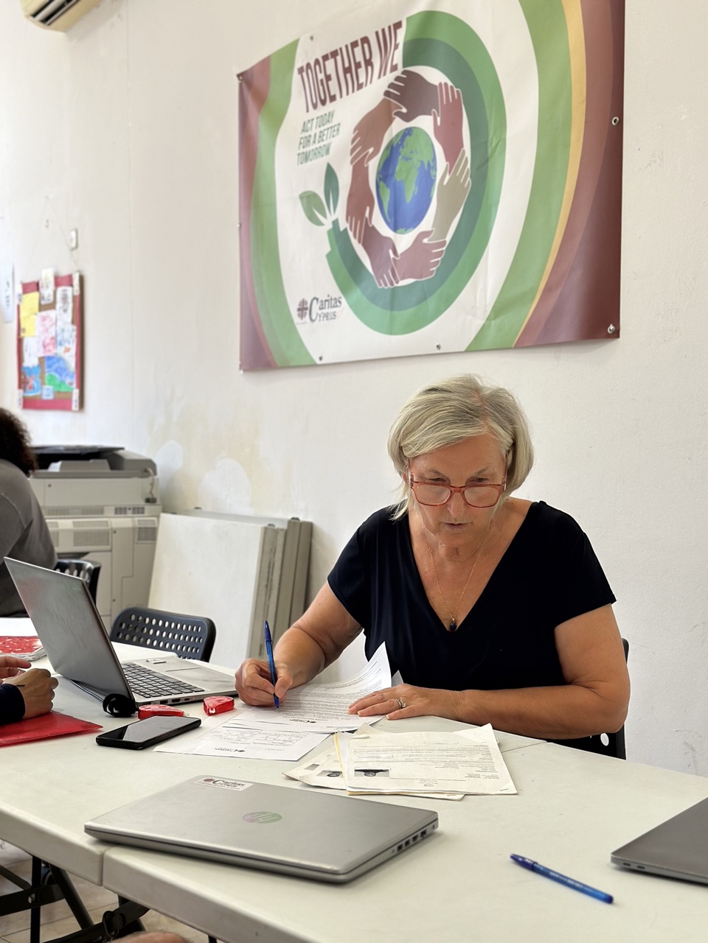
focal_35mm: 48
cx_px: 354
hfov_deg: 30.3
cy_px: 472
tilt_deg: -1.8
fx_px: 1309
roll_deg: +0.0
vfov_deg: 39.7
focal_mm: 6.86
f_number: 1.78
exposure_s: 1/50
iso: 100
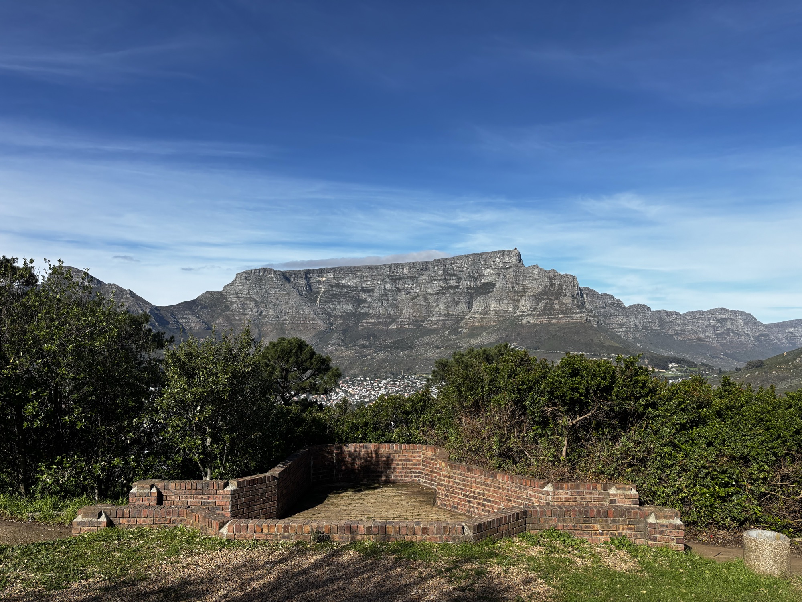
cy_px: 301
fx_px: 602
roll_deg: -0.2
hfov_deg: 67.3
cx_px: 401
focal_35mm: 26
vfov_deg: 53.1
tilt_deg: +3.4
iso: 50
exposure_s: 1/3788
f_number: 1.6
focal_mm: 5.96
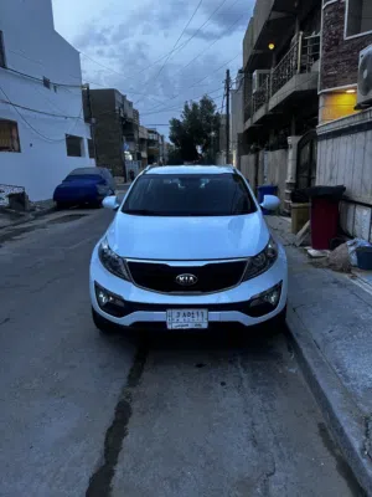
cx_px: 186
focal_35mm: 24
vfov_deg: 71.6
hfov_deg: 56.8
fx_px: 344
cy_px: 248
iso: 160
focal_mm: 6.86
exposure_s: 1/101
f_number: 1.78
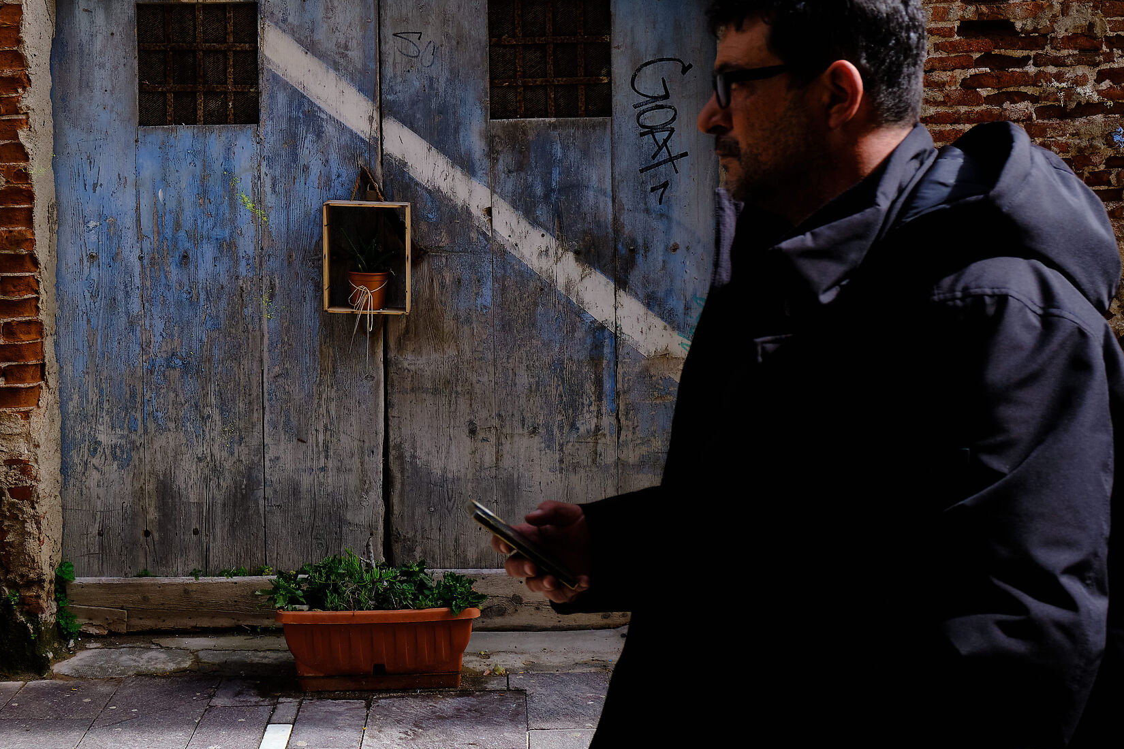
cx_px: 420
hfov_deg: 40.8
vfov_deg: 27.8
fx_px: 1499
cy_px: 217
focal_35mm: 48
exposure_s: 1/500
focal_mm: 22.1
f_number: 7.1
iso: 500
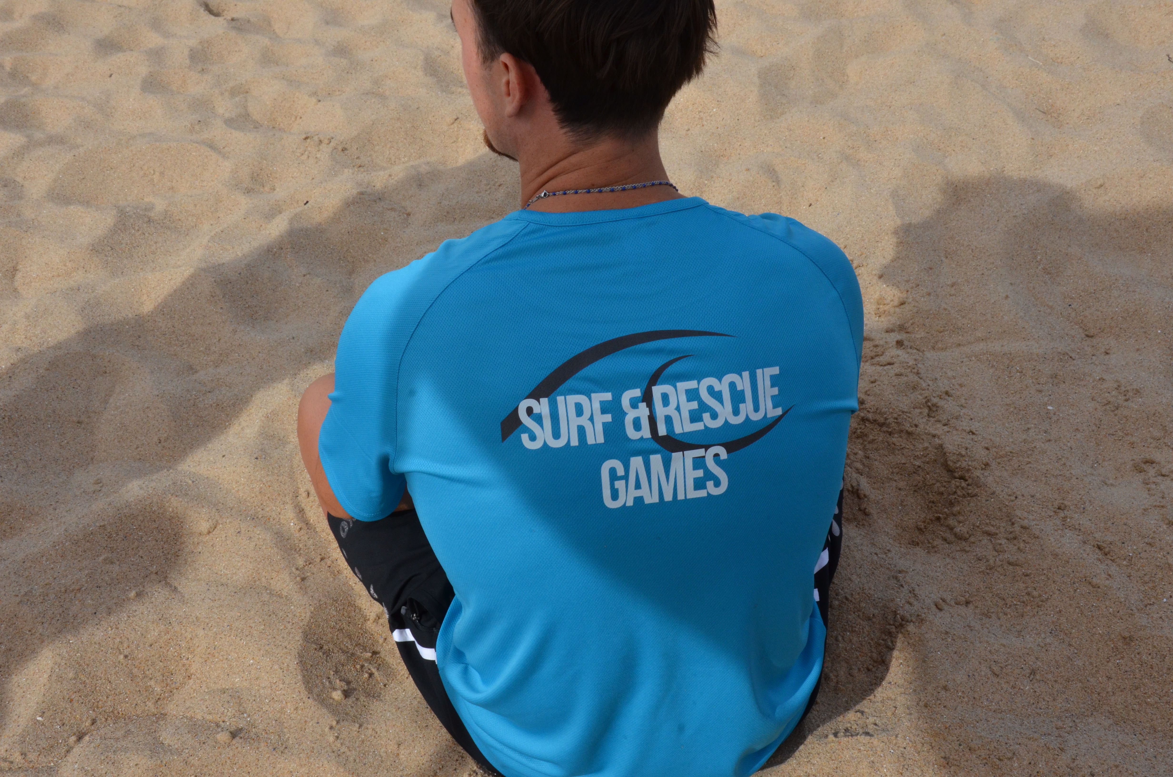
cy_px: 388
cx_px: 586
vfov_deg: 29.7
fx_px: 1463
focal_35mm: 45
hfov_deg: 43.7
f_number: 13
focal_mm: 30
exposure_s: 1/640
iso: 800
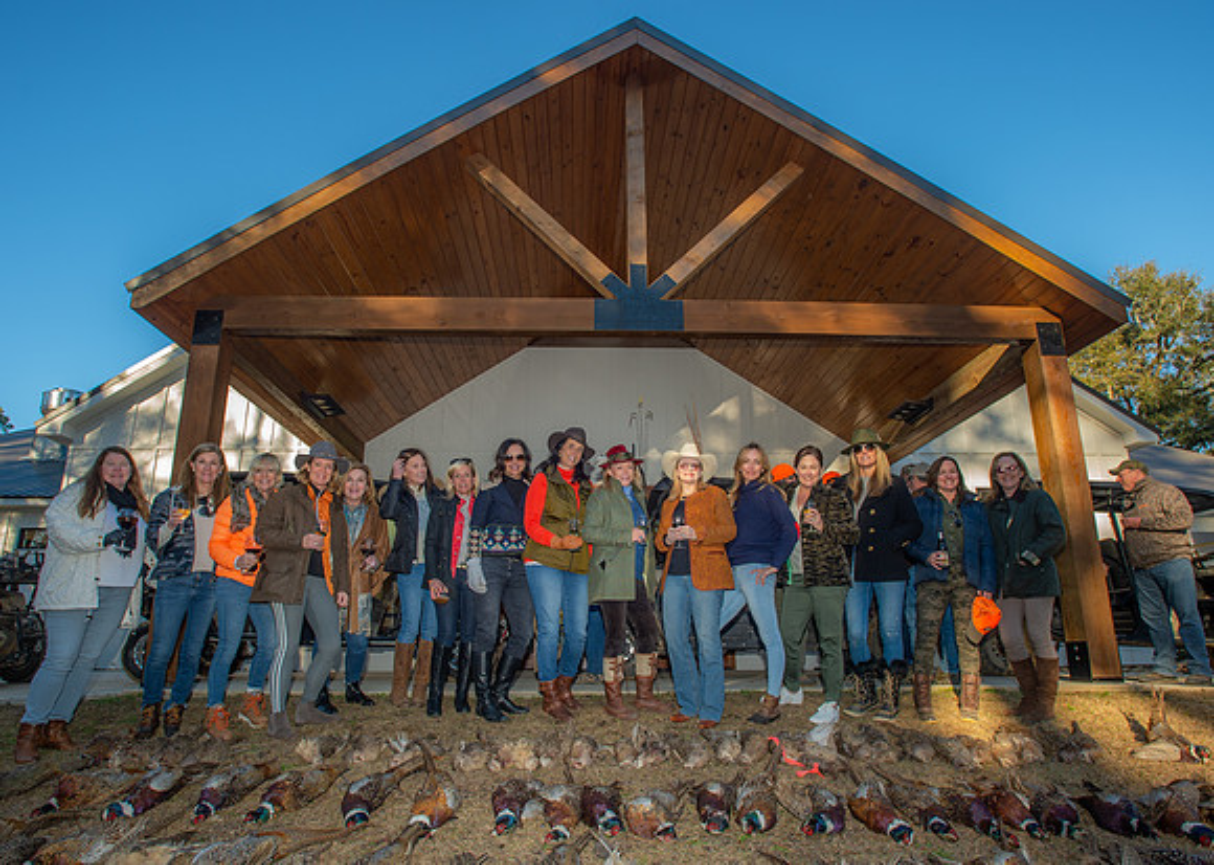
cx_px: 597
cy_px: 475
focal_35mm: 20
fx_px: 687
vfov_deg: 64.2
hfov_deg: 82.9
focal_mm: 17
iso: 160
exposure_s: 1/125
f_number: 5.6
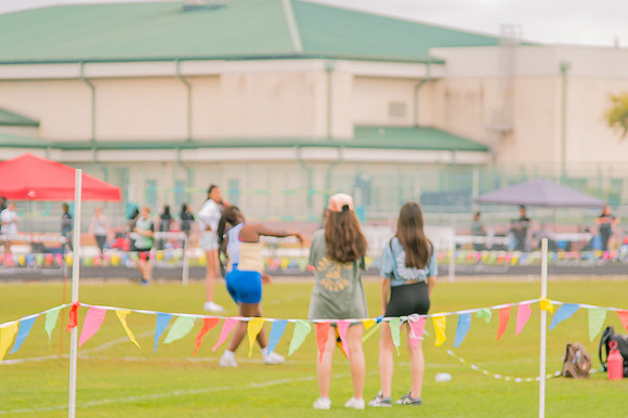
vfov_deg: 5.4
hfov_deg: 8.1
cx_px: 356
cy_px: 221
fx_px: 4441
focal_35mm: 255
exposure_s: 1/200
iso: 200
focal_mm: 120
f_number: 4
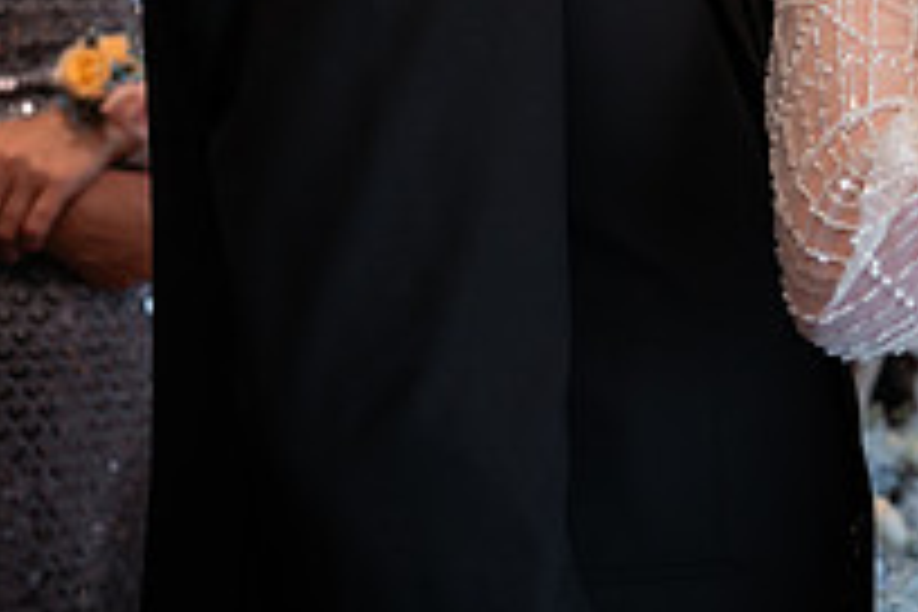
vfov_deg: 11.2
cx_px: 852
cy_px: -151
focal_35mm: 120
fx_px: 3060
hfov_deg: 16.8
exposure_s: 1/250
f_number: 2.8
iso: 640
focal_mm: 40
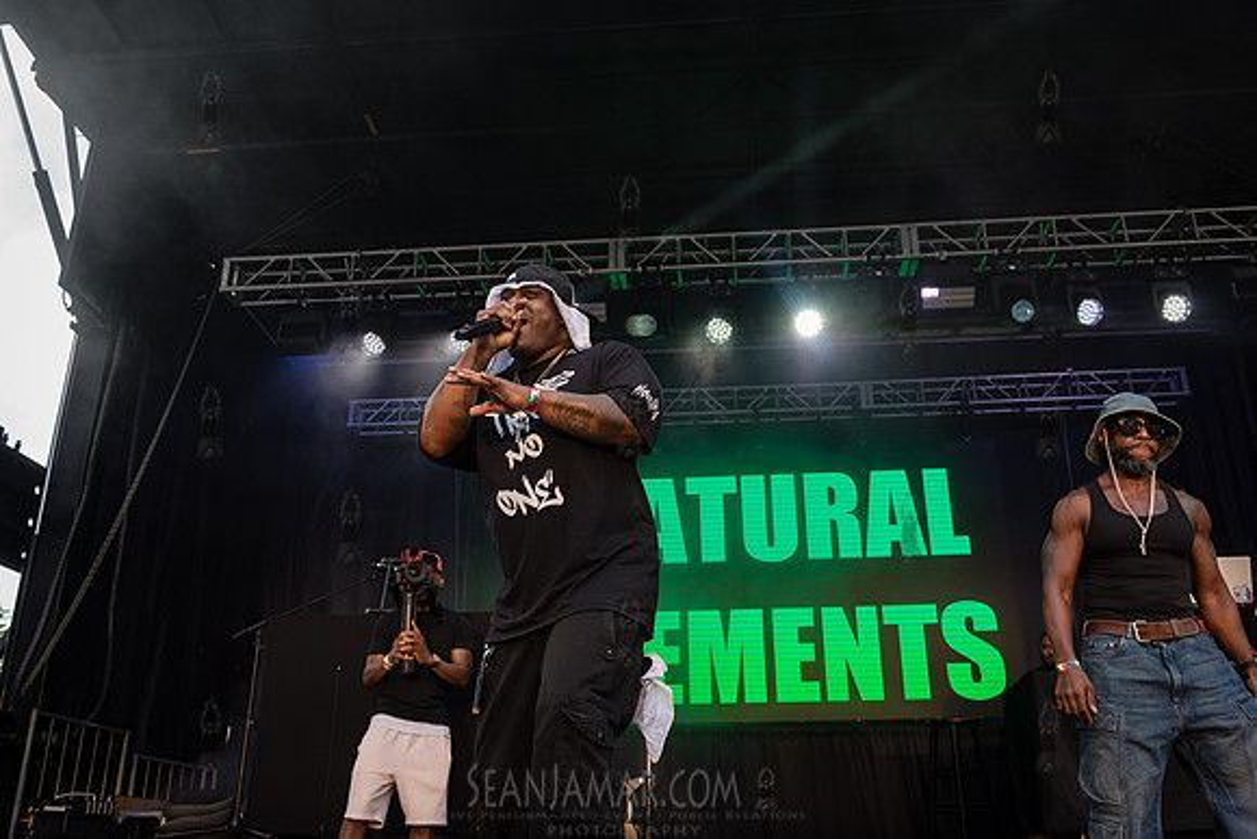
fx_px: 1149
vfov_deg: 40.1
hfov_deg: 57.4
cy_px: 420
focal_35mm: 33
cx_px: 628
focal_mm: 32
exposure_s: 1/800
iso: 1000
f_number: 4.5
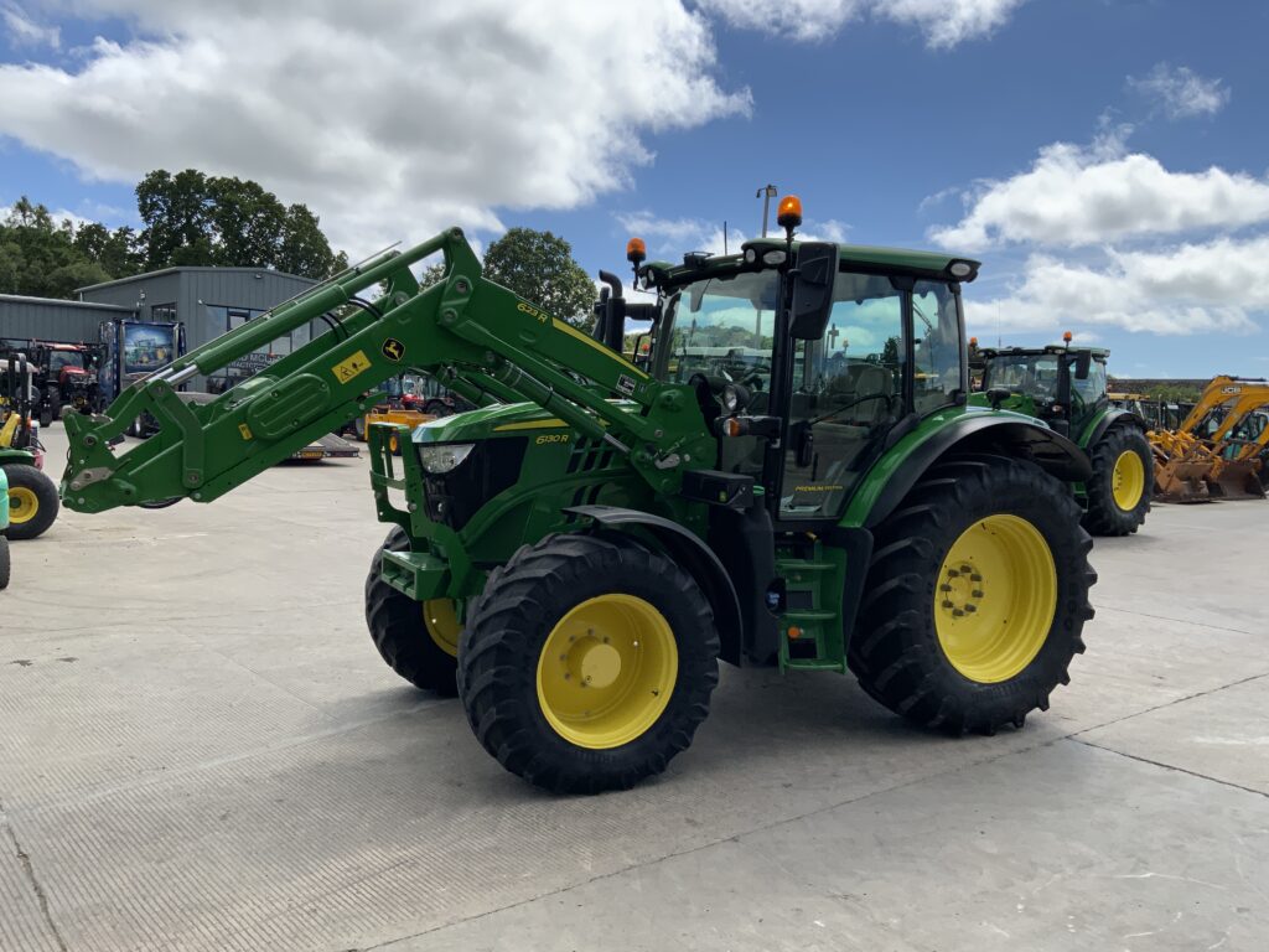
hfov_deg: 61.7
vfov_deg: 48.2
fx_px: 1063
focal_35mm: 29
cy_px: 476
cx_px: 634
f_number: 1.8
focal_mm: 3
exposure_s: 1/2141
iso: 16
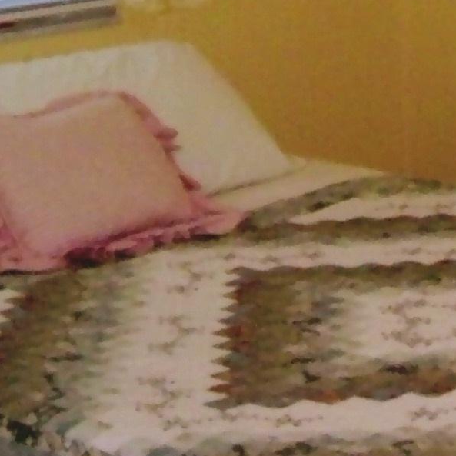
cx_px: 483
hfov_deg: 12.5
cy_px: -46
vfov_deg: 12.4
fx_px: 2057
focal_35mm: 138
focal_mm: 6
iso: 160
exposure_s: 1/64
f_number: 2.7
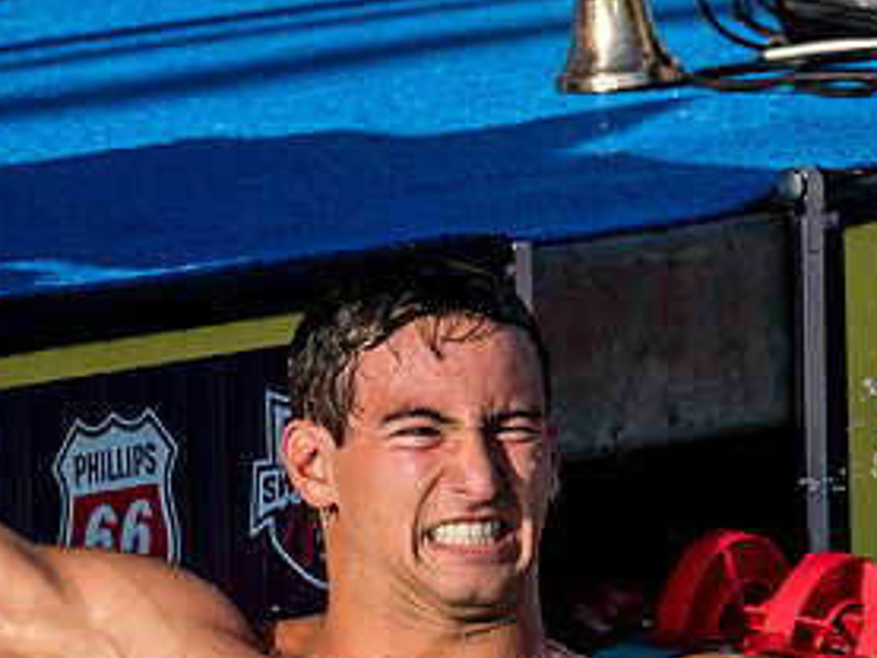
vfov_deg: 1.5
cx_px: 373
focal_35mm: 962
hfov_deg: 2.1
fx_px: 24383
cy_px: 746
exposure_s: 1/2500
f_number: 5
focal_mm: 150
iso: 640
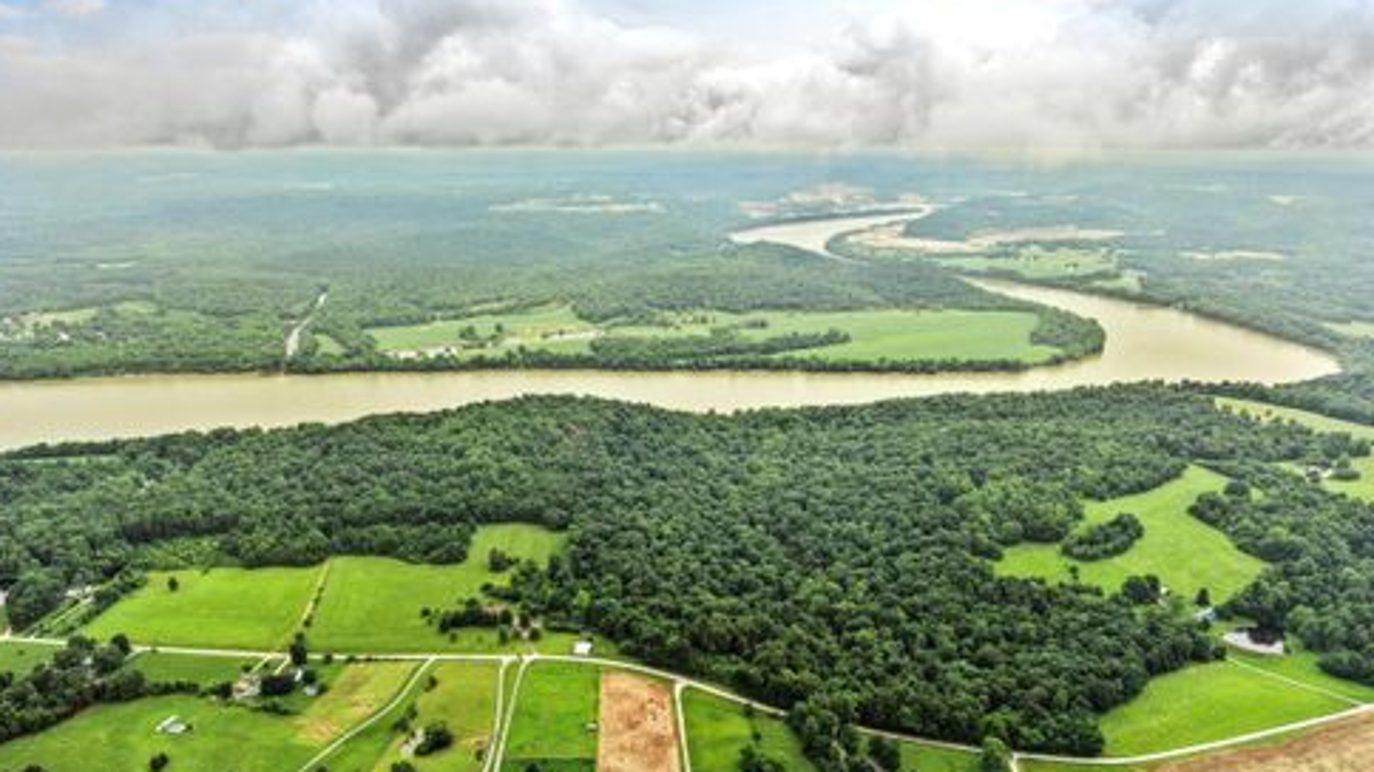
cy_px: 500
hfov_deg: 69.9
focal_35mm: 27
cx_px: 676
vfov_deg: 42.4
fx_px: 983
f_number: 1.8
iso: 290
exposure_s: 1/4000
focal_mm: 8.67
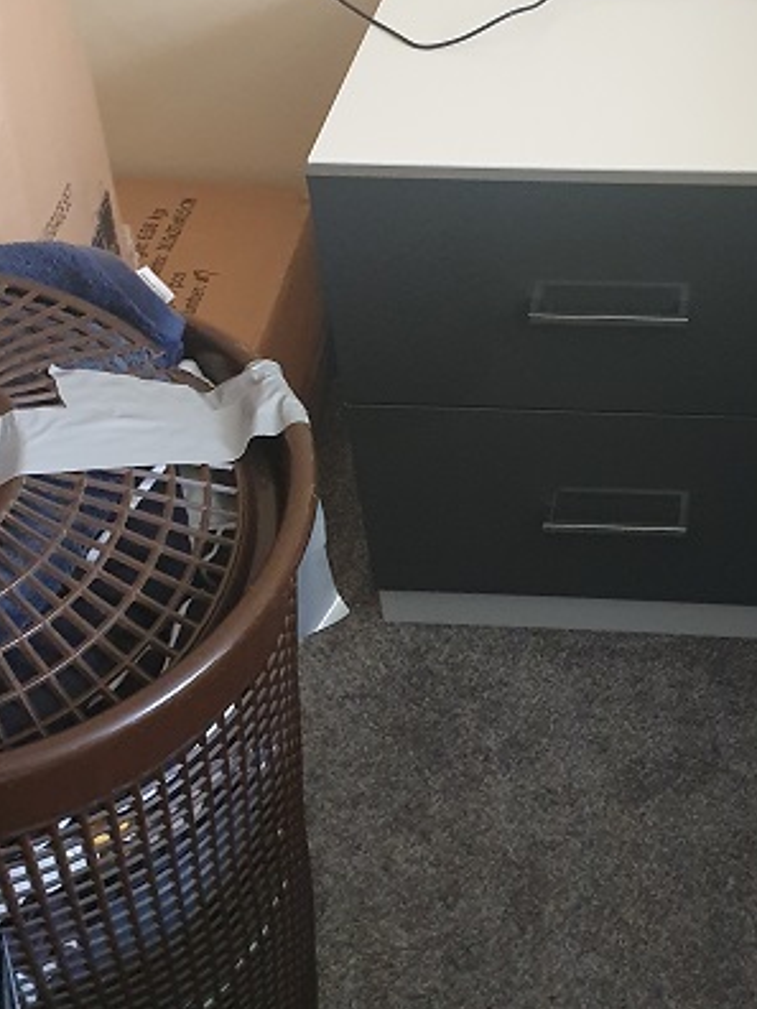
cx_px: 618
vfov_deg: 36.0
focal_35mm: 53
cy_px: 391
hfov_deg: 26.9
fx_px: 1545
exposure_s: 1/33
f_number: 2.4
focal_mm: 4.32
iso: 640
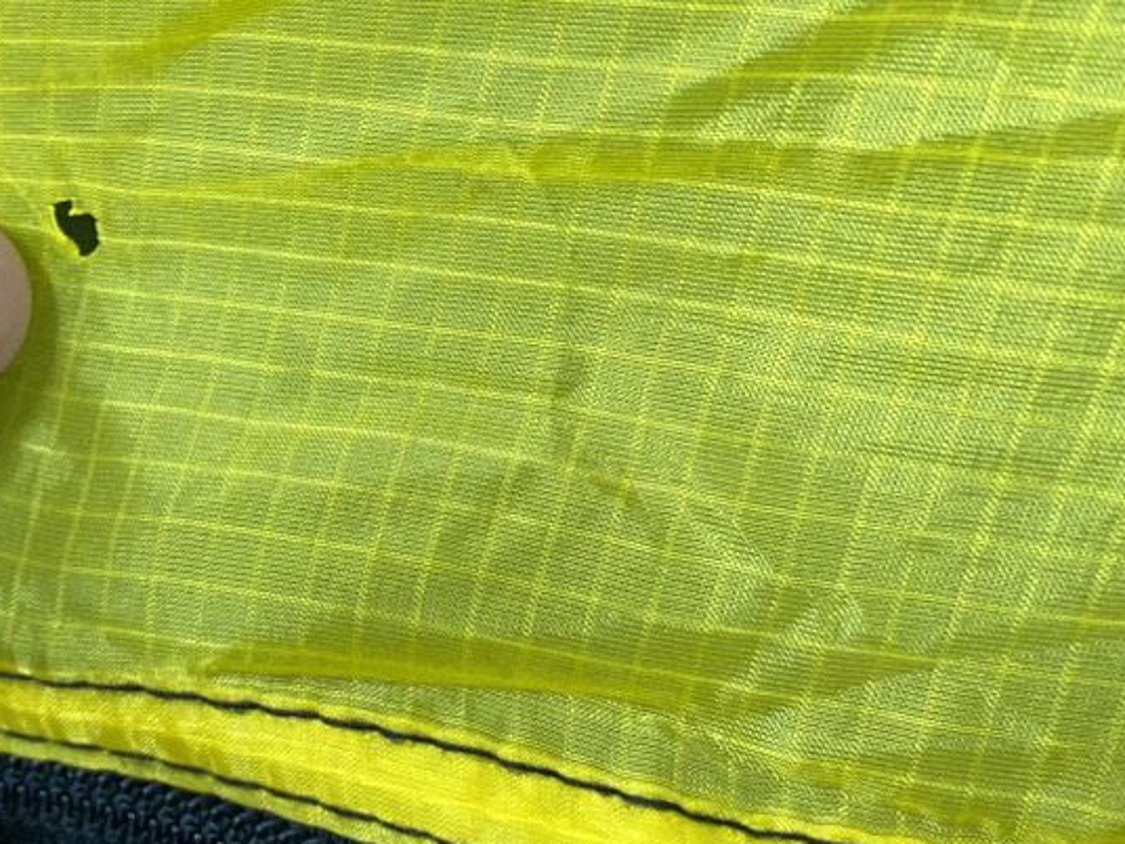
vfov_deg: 26.1
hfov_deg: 32.7
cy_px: 357
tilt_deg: -41.3
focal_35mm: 56
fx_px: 1820
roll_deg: +2.0
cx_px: 124
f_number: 1.8
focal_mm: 4.25
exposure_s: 1/50
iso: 320
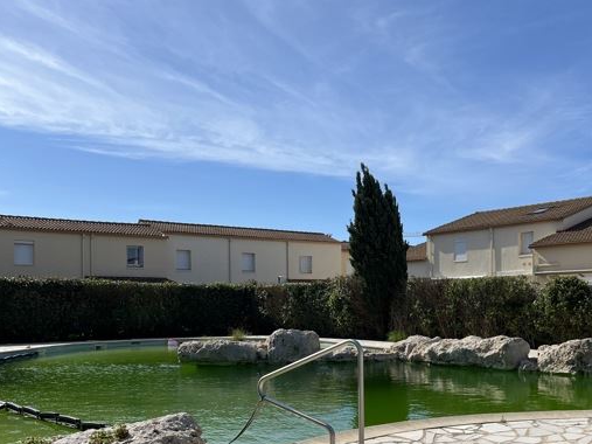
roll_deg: +0.4
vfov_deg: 34.6
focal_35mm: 41
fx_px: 701
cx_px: 369
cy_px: 312
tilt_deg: -1.3
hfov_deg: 45.4
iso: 50
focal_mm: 5.1
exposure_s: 1/3215
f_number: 1.6
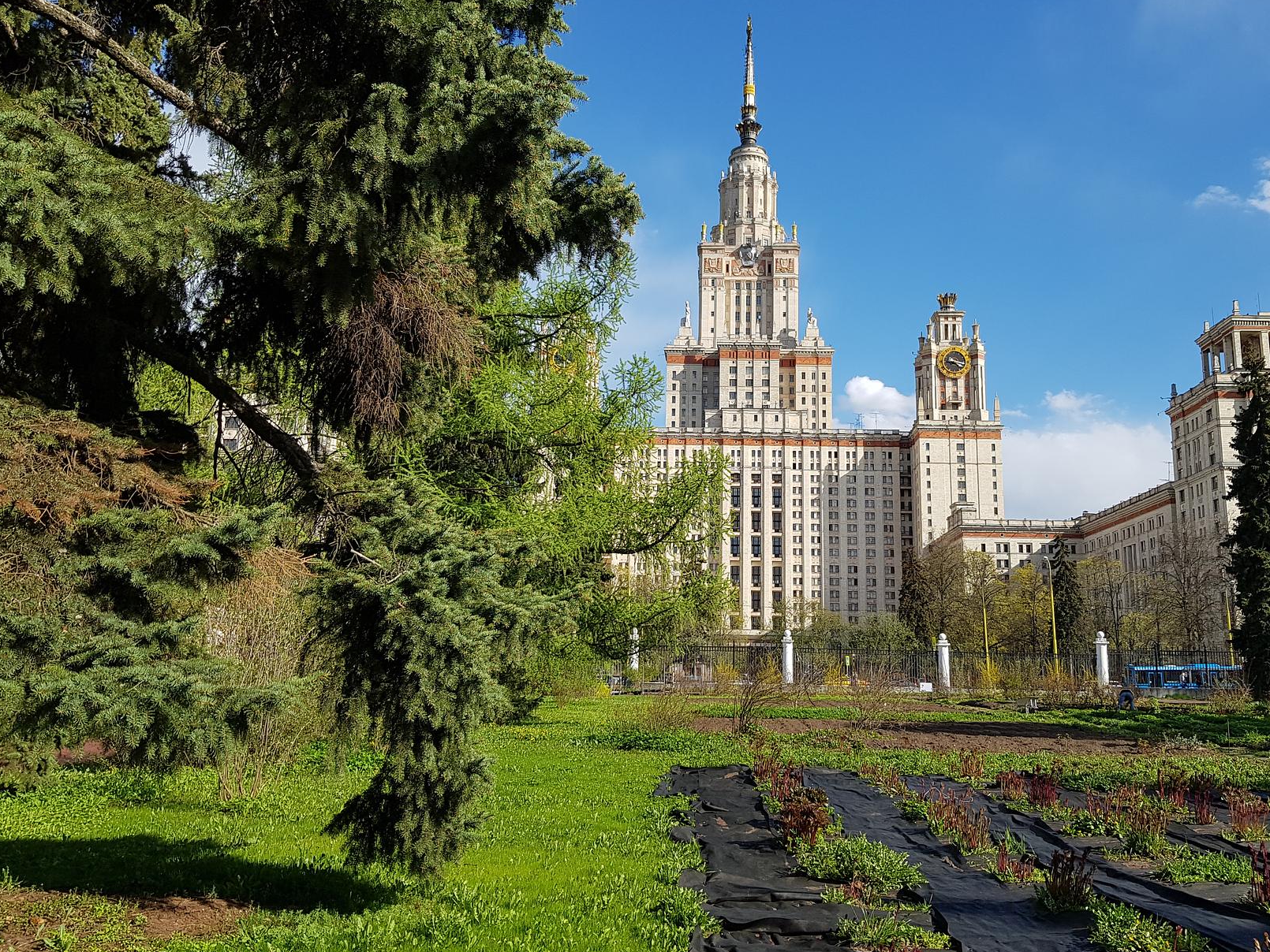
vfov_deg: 45.4
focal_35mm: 31
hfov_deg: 58.3
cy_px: 446
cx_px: 689
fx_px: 1138
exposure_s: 1/1912
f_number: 1.7
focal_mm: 4.2
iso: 40
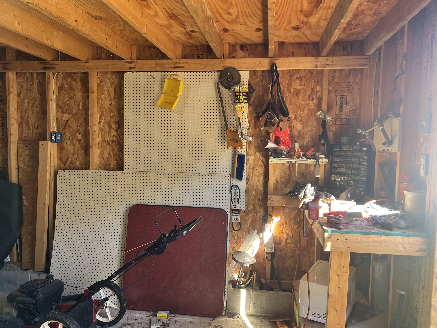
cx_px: 218
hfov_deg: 67.3
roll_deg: -0.7
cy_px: 164
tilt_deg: -3.1
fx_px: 328
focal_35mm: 26
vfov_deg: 53.1
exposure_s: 1/121
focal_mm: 5.7
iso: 125
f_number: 1.5
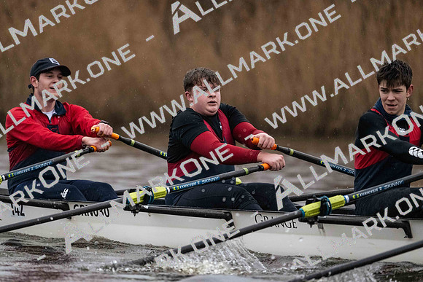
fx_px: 4701
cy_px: 141
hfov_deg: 5.2
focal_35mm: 400
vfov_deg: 3.4
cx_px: 212
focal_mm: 400
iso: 6400
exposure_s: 1/1600
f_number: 4.5
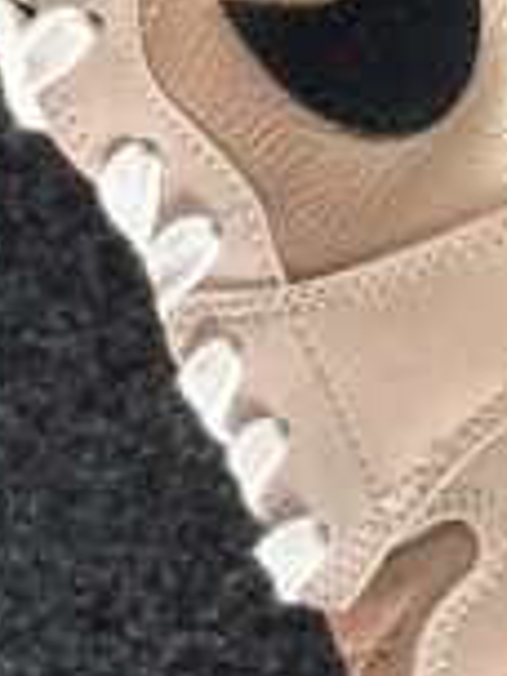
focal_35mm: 252
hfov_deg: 5.8
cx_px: 769
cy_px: 131
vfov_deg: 7.8
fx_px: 4921
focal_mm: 6.86
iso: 250
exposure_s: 1/50
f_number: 1.78
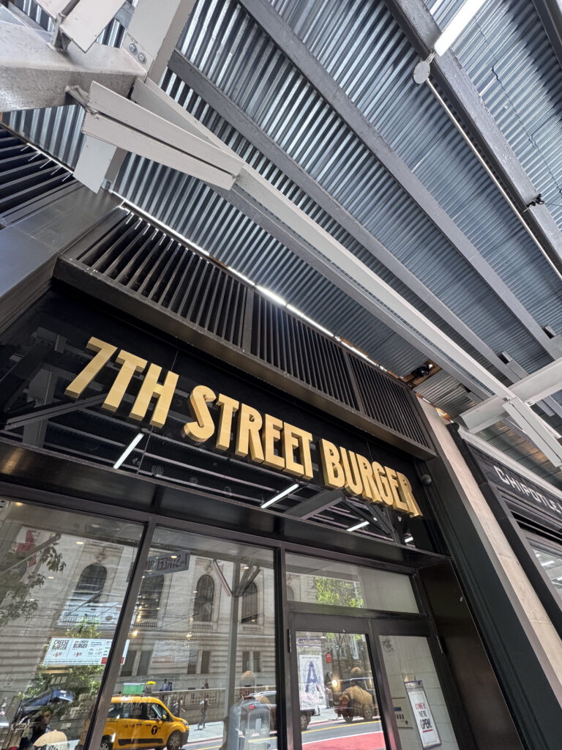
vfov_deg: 102.1
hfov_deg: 85.7
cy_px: 375
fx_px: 303
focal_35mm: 14
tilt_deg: +47.0
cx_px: 281
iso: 160
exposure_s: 1/120
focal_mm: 2.22
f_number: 2.2
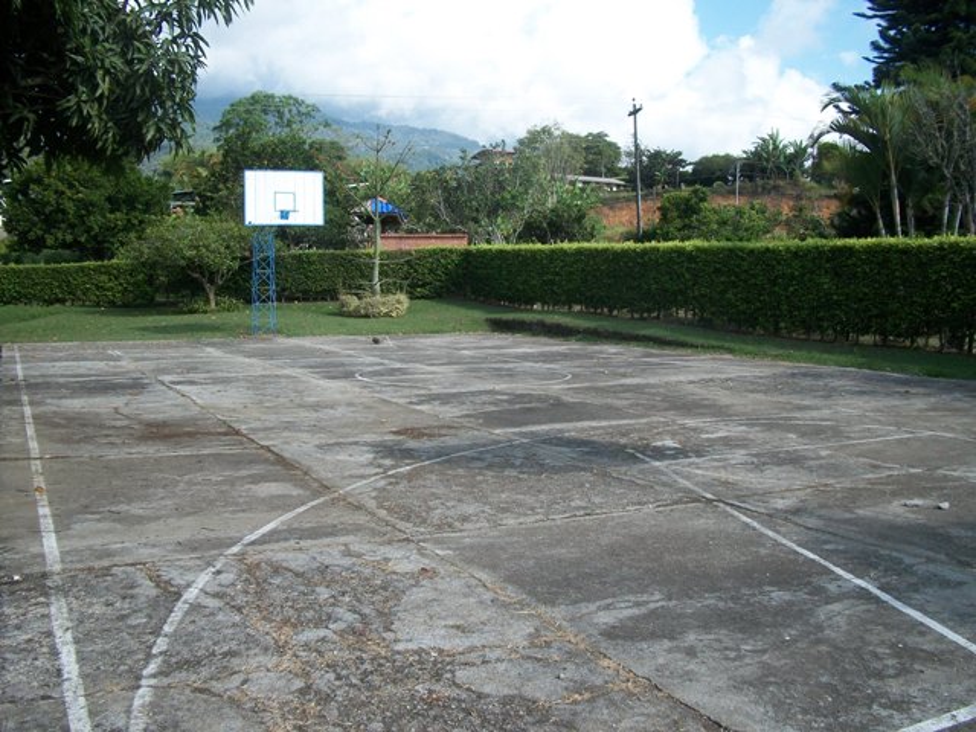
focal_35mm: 32
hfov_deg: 56.8
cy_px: 366
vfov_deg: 44.2
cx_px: 488
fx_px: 902
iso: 80
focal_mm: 5.7
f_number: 5.5
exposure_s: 1/250
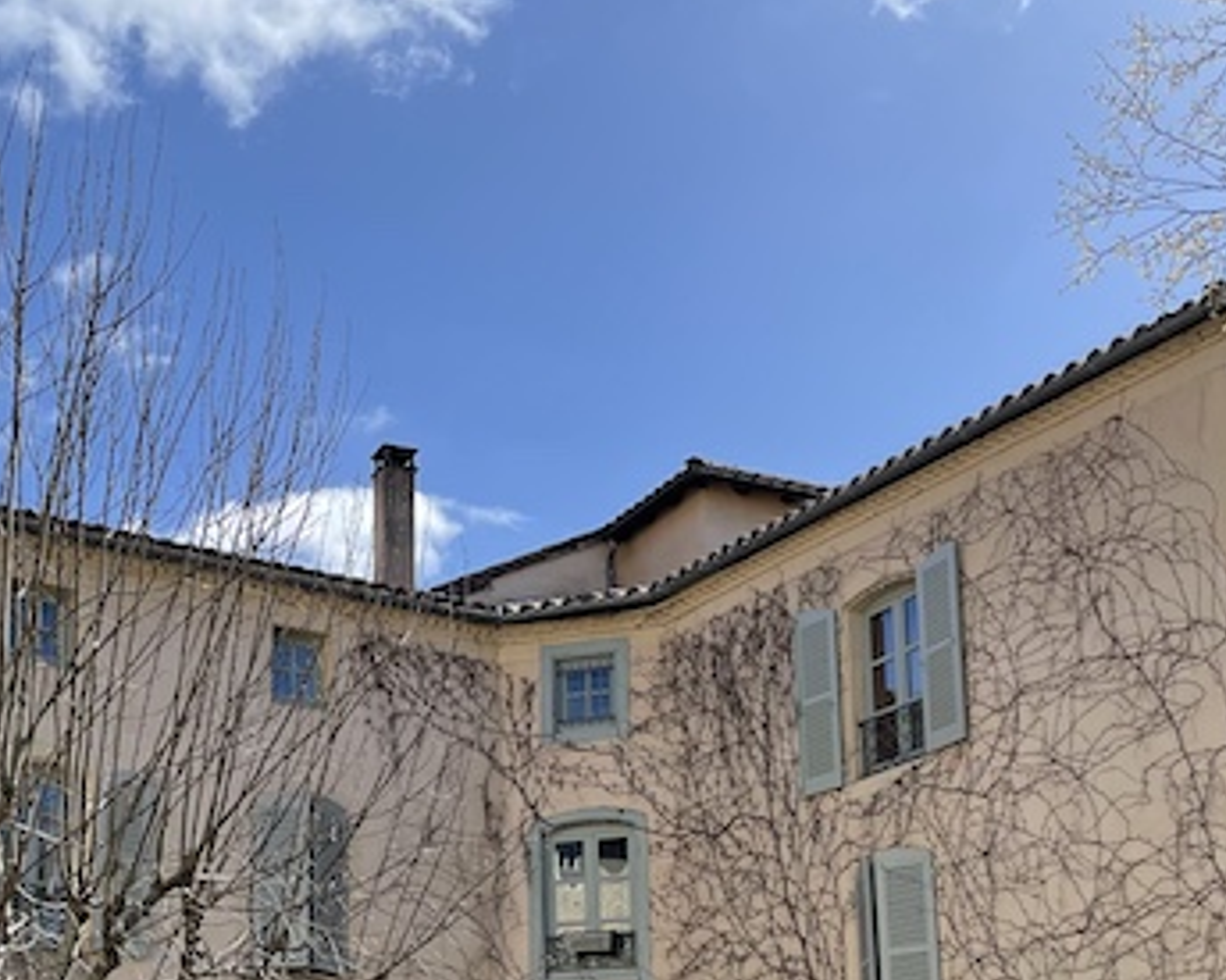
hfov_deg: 31.8
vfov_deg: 24.8
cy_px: 937
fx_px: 2140
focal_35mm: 59
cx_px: 428
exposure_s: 1/2398
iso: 32
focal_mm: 4.2
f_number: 1.6
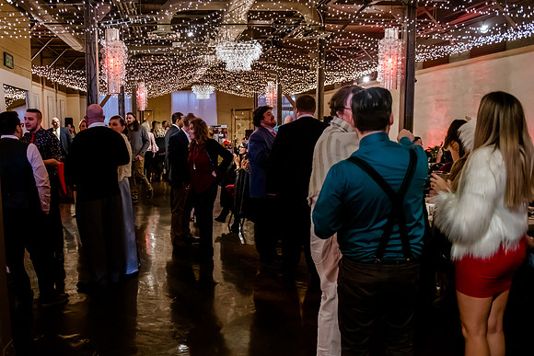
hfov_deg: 60.6
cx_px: 197
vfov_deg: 43.2
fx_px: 449
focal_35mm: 30
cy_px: 187
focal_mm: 24
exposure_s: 1/160
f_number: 2.8
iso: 5000
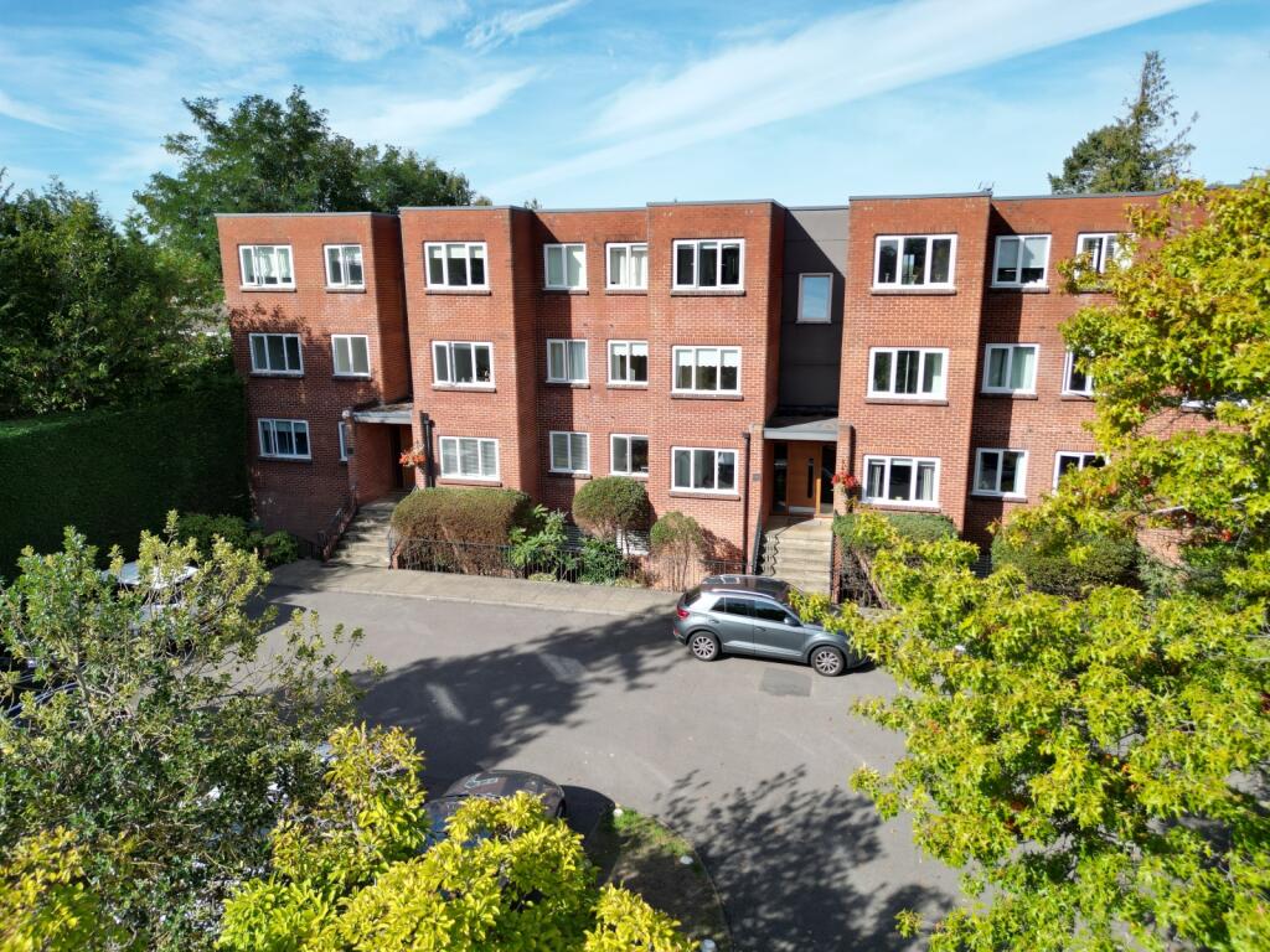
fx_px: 881
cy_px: 476
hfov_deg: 71.6
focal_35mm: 24
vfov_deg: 56.8
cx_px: 635
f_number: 1.7
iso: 110
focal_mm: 6.72
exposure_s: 1/2500
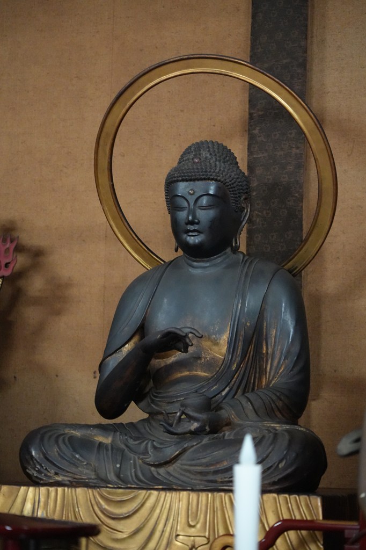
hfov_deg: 13.0
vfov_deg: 19.5
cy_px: 275
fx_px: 1602
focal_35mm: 105
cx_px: 183
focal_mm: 105
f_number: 4
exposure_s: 1/100
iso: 12800
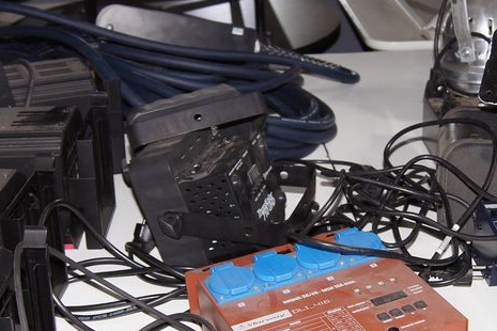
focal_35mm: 71
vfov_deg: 19.1
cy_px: 214
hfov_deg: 28.4
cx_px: 271
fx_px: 980
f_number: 4
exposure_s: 1/60
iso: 400
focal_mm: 22
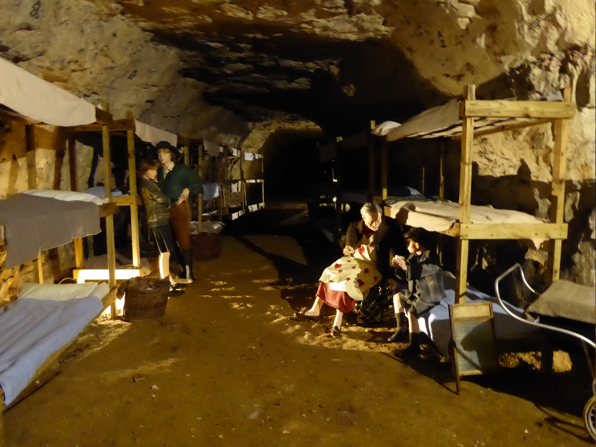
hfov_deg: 69.4
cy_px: 224
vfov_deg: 54.9
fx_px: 430
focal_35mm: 25
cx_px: 298
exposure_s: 1/4
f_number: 3.3
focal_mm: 4.3
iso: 2000
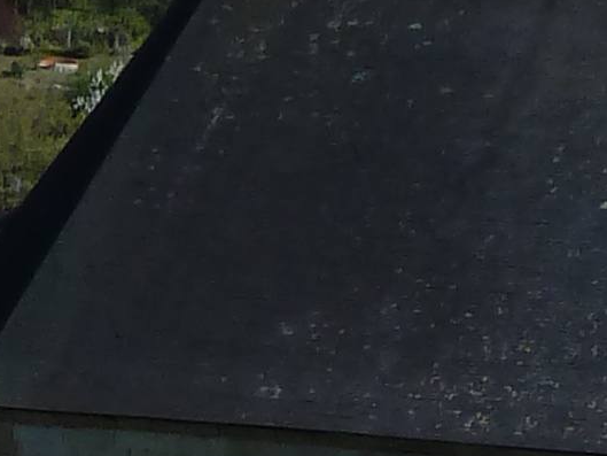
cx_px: -442
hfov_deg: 10.0
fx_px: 3315
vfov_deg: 7.4
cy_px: 1073
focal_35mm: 189
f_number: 5
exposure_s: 1/400
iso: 80
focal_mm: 4.1
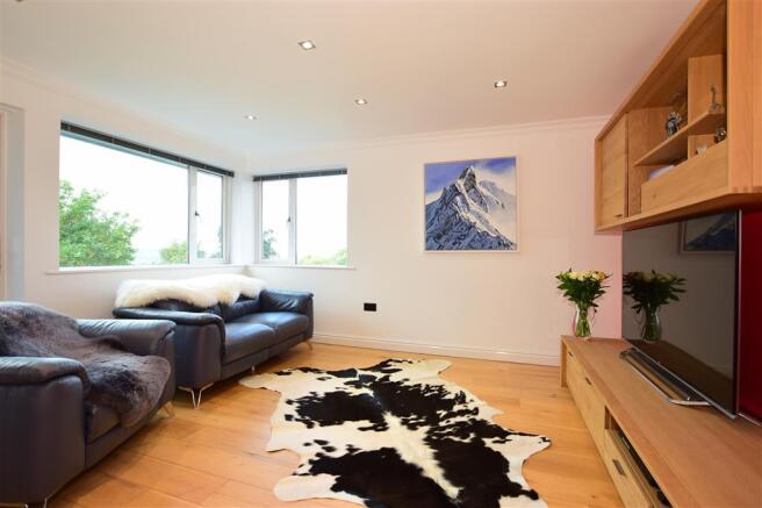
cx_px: 381
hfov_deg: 92.5
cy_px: 254
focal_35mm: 17
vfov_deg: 69.6
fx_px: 365
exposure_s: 1/40
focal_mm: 11.5
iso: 200
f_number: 5
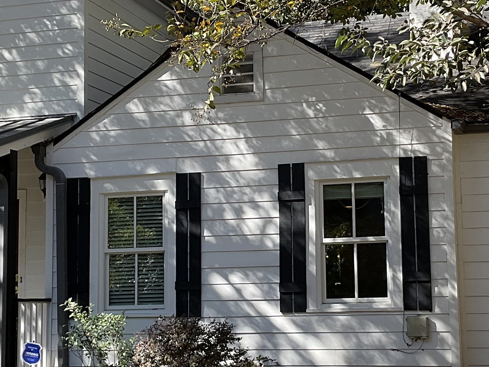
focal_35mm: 79
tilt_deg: +6.4
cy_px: 191
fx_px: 1116
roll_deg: +1.7
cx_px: 280
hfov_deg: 24.7
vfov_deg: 18.7
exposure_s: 1/415
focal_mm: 3
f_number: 1.8
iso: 16
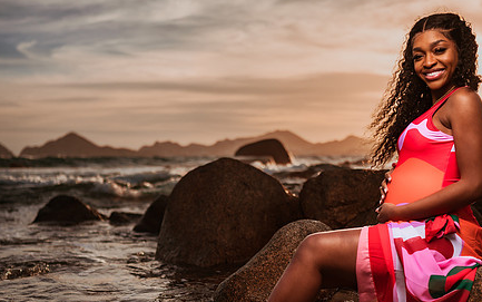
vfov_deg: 26.3
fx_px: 644
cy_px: 168
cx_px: 274
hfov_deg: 41.0
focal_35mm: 49
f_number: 1.8
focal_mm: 35
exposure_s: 1/8000
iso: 100
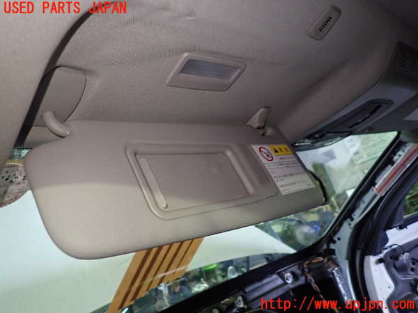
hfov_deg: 69.4
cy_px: 156
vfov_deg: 54.9
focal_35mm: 25
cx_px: 209
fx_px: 302
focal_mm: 4.5
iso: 500
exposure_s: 1/30
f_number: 2
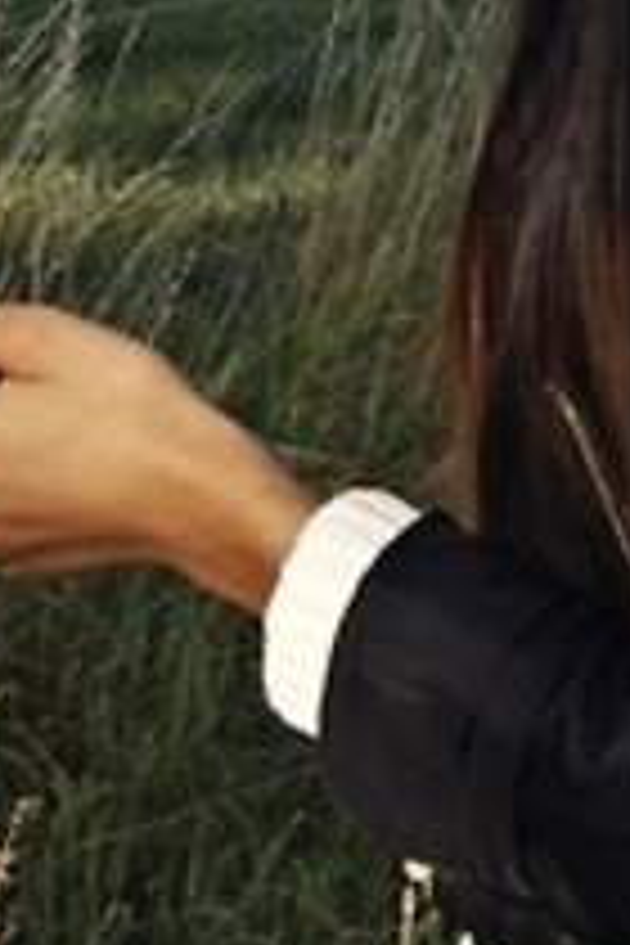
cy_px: -216
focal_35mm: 151
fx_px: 3963
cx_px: 1017
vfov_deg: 13.2
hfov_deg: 8.8
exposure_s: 1/125
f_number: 10
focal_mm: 22
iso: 100
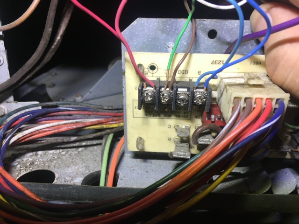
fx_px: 250
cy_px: 112
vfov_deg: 48.2
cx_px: 150
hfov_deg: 61.7
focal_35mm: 29
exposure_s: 1/30
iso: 32
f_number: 2.2
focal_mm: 4.15
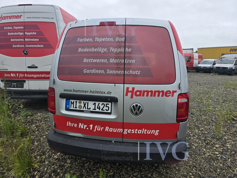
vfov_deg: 58.9
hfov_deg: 73.9
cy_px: 89
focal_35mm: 23
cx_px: 118
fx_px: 157
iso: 16
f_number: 1.7
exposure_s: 1/180
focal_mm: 6.3
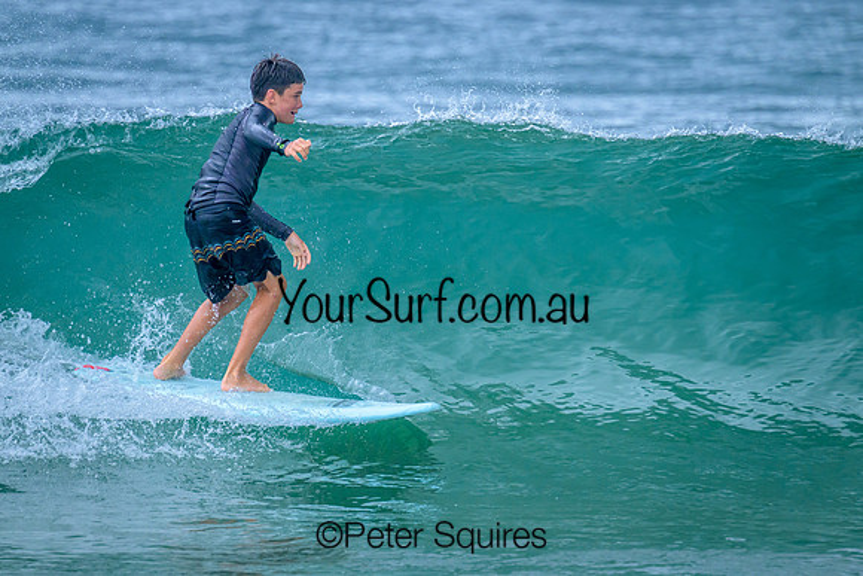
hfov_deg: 3.1
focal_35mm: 659
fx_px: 15793
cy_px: 240
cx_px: 415
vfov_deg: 2.1
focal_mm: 560
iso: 2200
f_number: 8
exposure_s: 1/2000
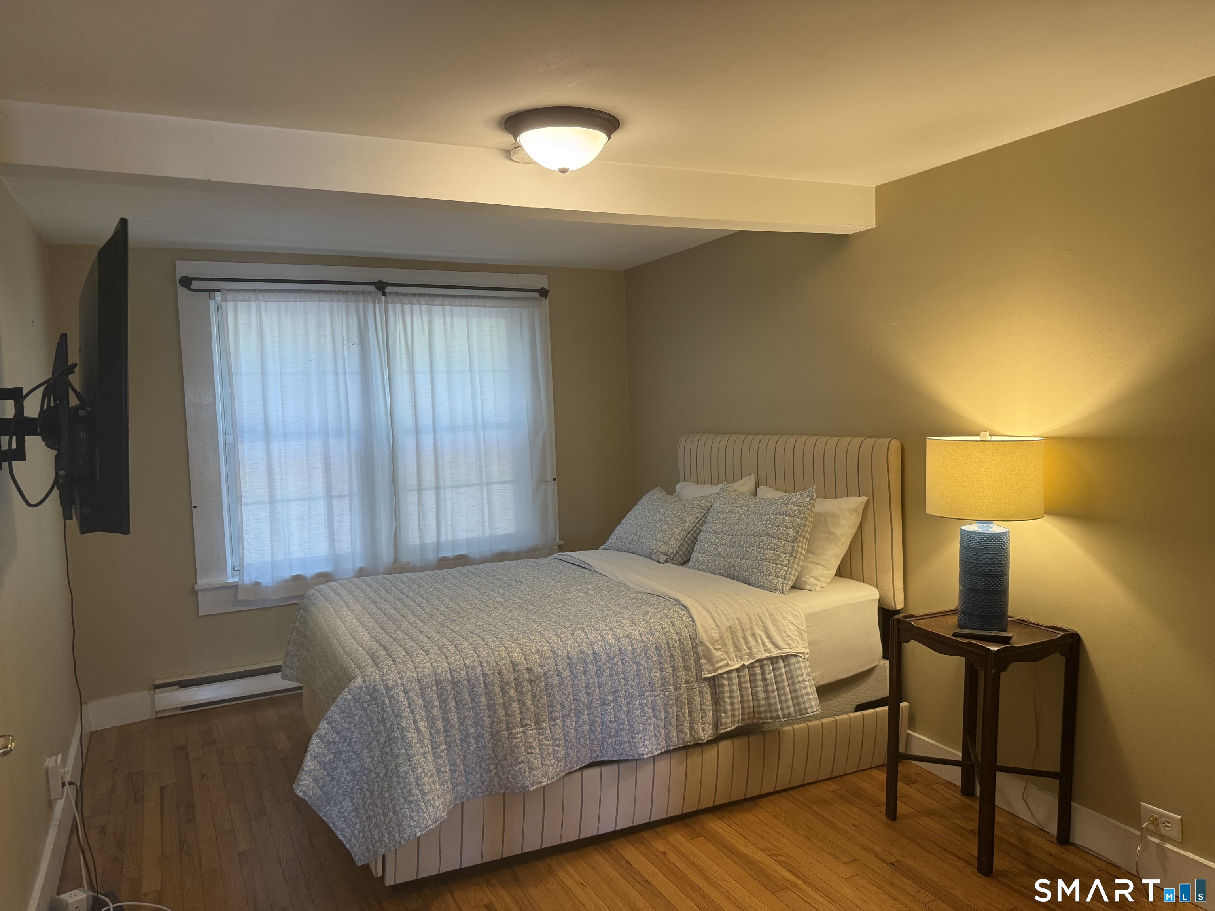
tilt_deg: -3.1
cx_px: 608
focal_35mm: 24
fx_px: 842
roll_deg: +1.9
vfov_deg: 56.8
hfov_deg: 71.6
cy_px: 456
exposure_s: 1/60
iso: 200
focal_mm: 6.76
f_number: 1.78
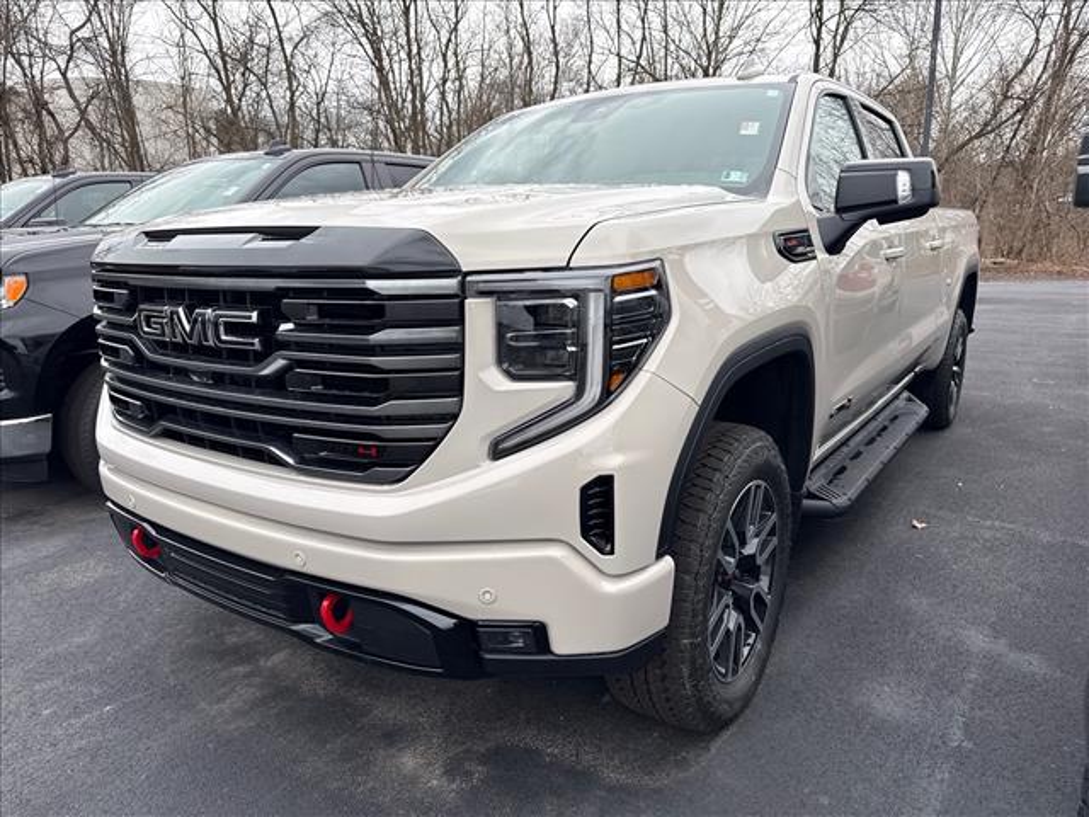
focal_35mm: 24
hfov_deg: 71.6
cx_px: 544
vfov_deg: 56.8
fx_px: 755
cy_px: 408
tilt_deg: -13.6
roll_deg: +1.5
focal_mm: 6.76
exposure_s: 1/1122
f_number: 1.78
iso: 80
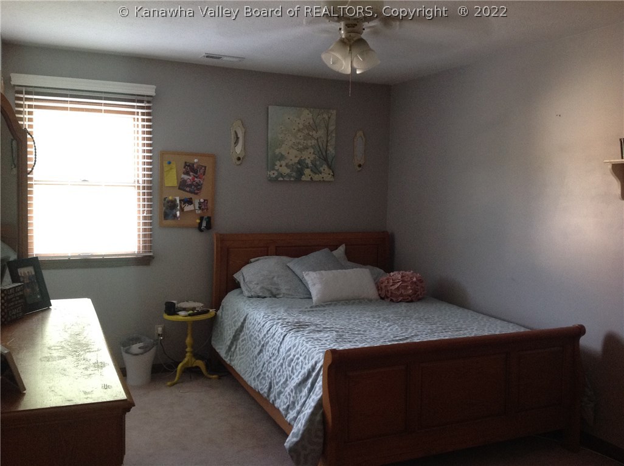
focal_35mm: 35
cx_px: 312
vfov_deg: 40.6
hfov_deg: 52.7
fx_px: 630
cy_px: 233
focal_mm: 4.28
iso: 200
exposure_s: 1/15
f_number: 2.4
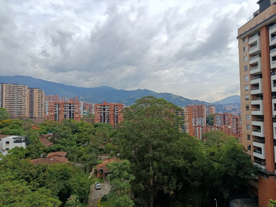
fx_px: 191
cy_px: 104
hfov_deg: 71.6
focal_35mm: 24
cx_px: 138
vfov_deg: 56.8
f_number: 1.7
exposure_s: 1/737
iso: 51
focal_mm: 5.24
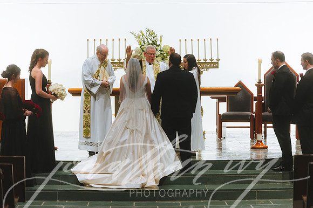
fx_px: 1130
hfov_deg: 15.8
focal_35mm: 130
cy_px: 104
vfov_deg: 10.5
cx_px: 156
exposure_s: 1/250
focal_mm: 130
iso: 2500
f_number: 2.8
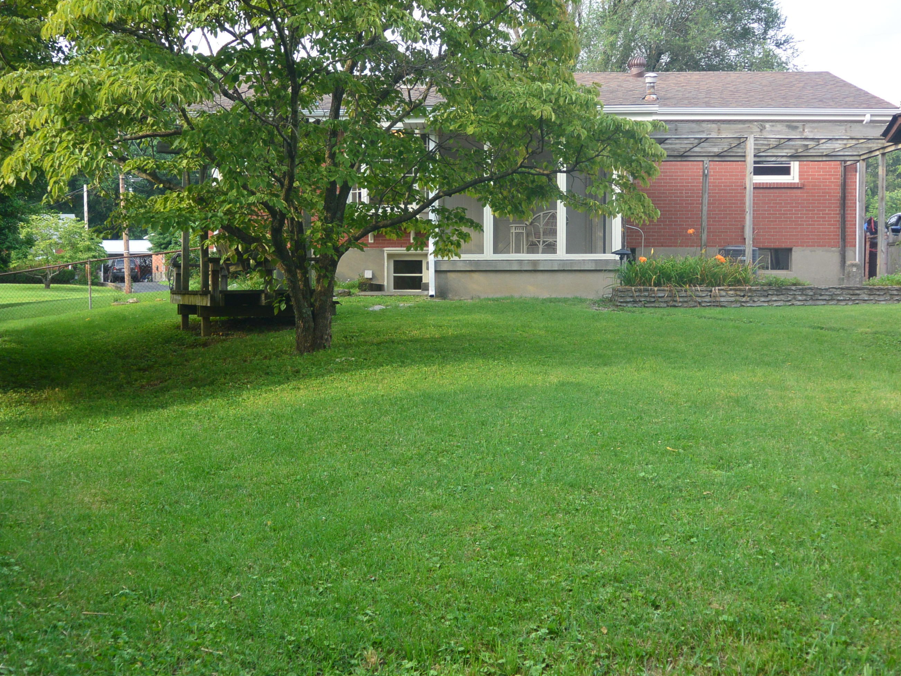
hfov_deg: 45.8
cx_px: 447
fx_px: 1067
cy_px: 335
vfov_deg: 35.1
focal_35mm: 41
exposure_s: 1/200
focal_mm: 14
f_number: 4
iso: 160
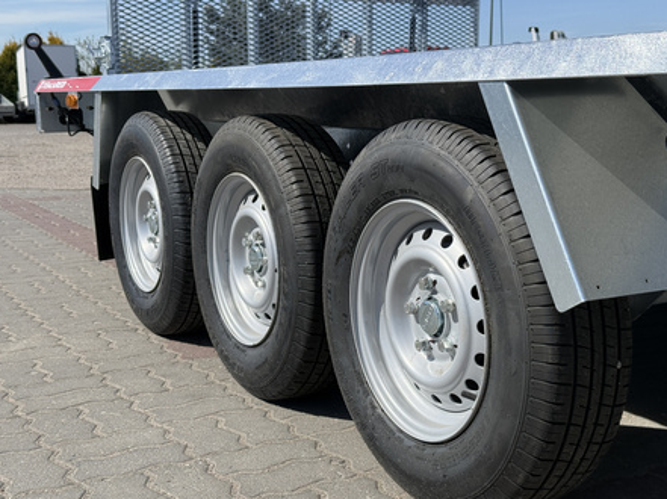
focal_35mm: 49
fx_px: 943
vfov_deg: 29.6
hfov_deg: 38.9
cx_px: 333
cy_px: 252
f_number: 1.78
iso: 80
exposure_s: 1/6024
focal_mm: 6.76
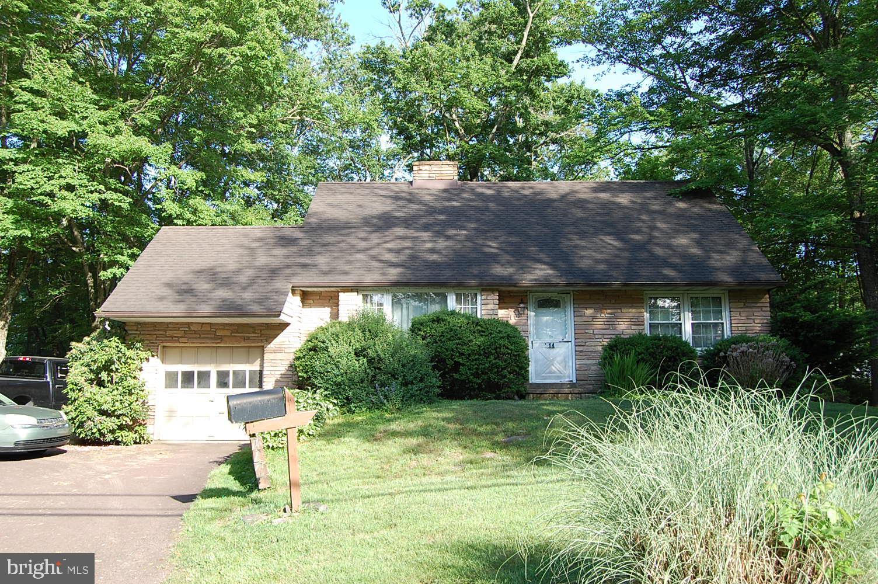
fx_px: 694
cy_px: 292
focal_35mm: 28
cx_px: 439
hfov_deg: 64.6
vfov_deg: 45.6
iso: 200
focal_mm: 19
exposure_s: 1/160
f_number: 6.3
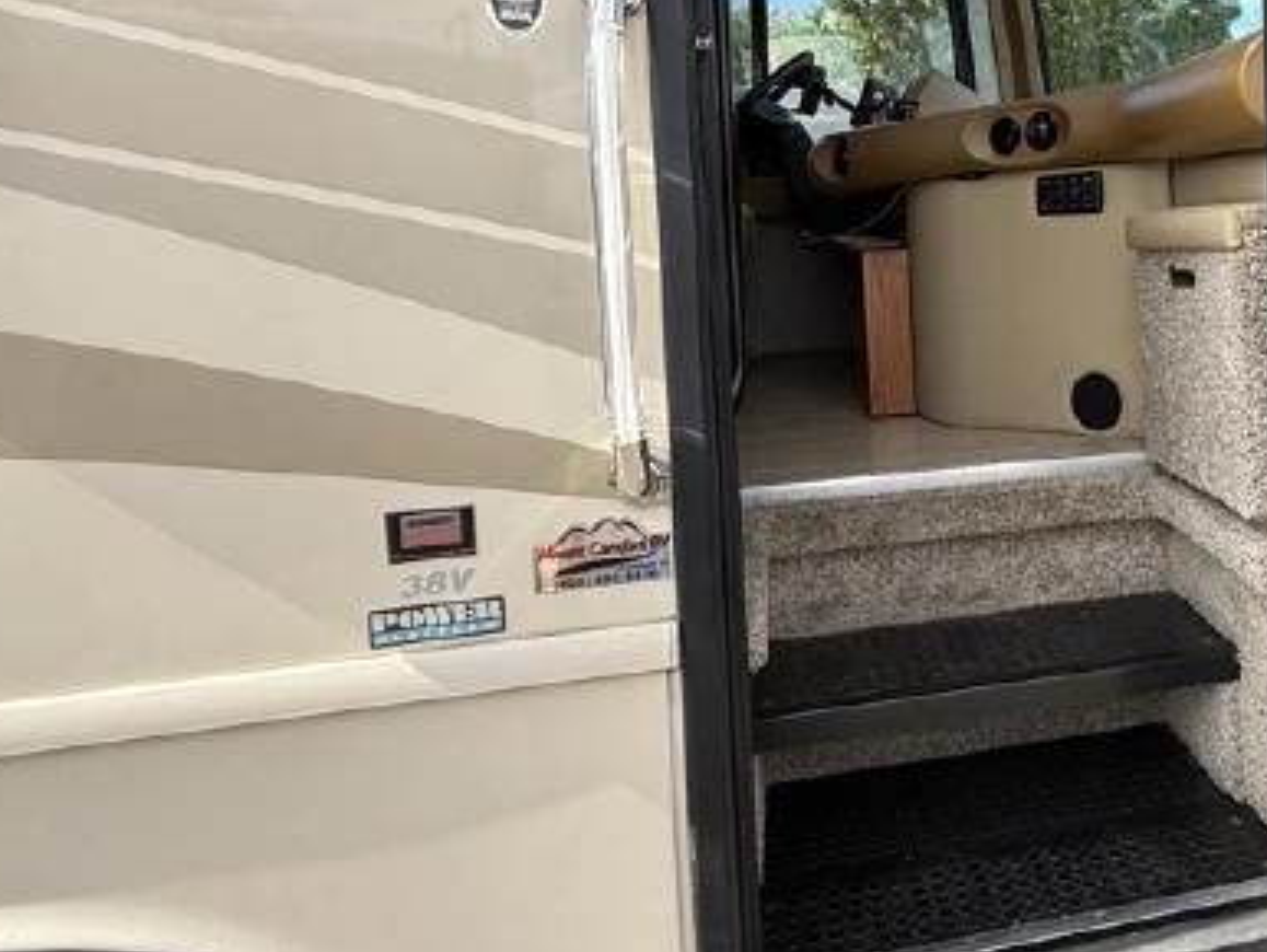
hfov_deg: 56.1
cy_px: 269
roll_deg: +2.2
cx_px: 1054
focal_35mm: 29
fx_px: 1062
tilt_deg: -2.3
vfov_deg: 47.0
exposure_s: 1/514
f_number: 2.2
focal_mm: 2.22
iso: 50
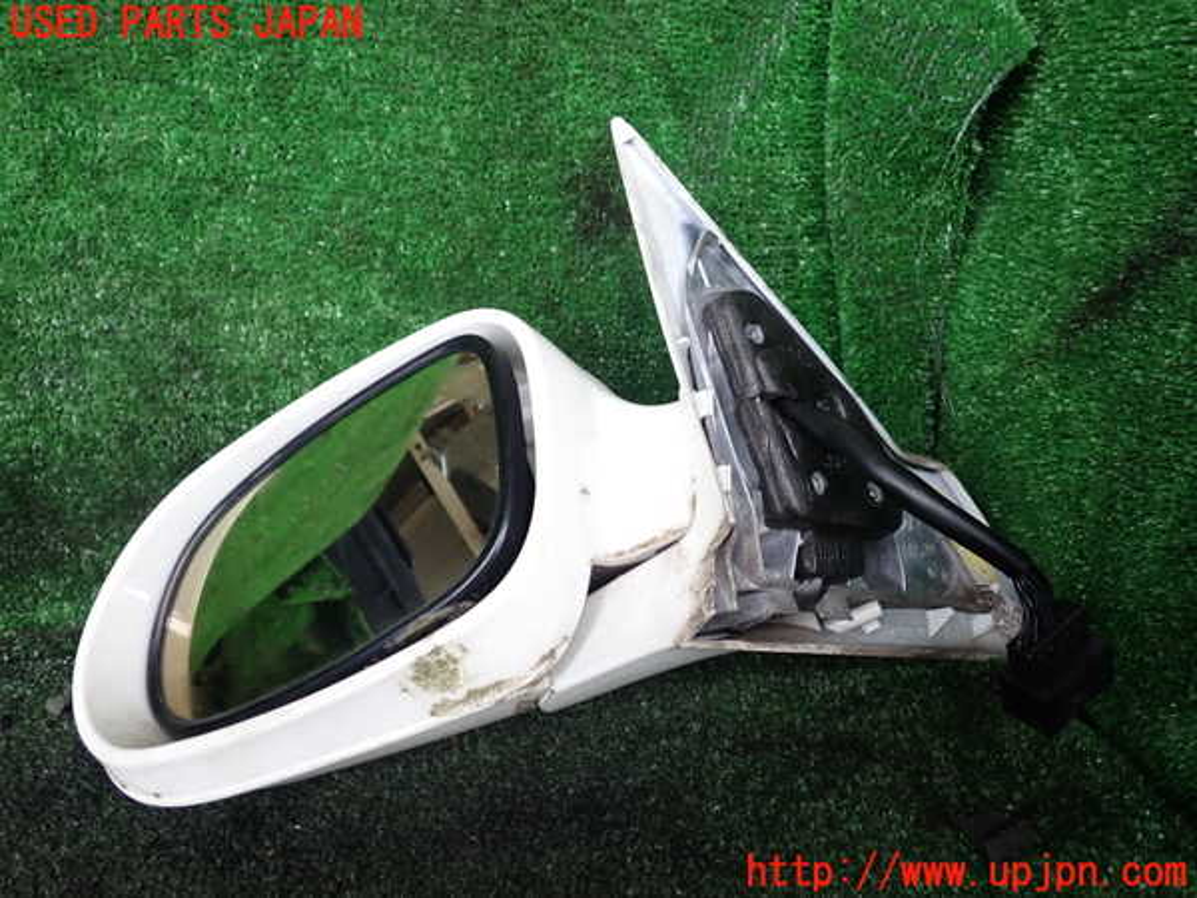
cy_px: 449
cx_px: 598
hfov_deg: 60.0
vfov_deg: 46.8
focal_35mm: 30
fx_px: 1037
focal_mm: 5.4
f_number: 2.3
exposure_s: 1/40
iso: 200
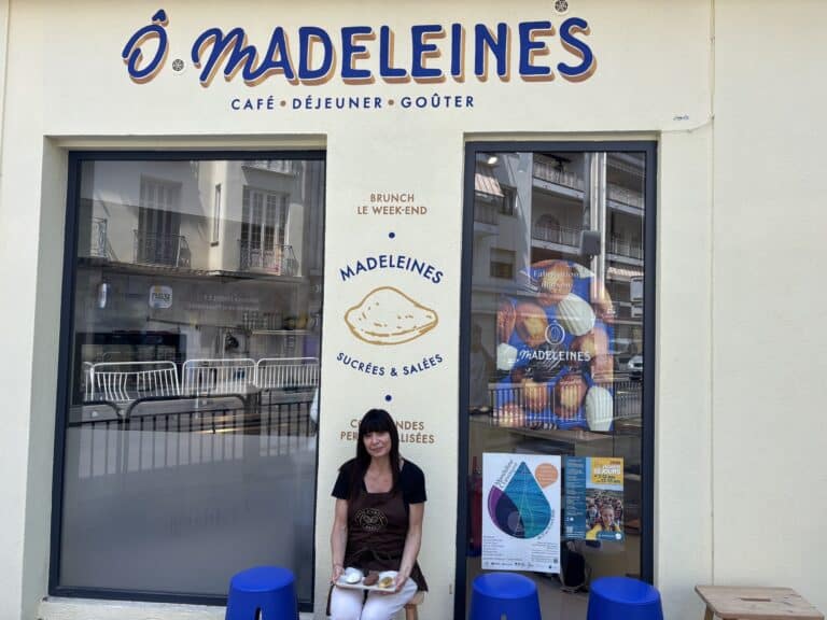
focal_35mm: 26
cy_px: 310
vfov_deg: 53.1
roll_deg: -1.3
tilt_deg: +1.9
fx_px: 621
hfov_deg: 67.3
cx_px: 414
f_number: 1.6
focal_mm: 5.96
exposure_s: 1/533
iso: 50
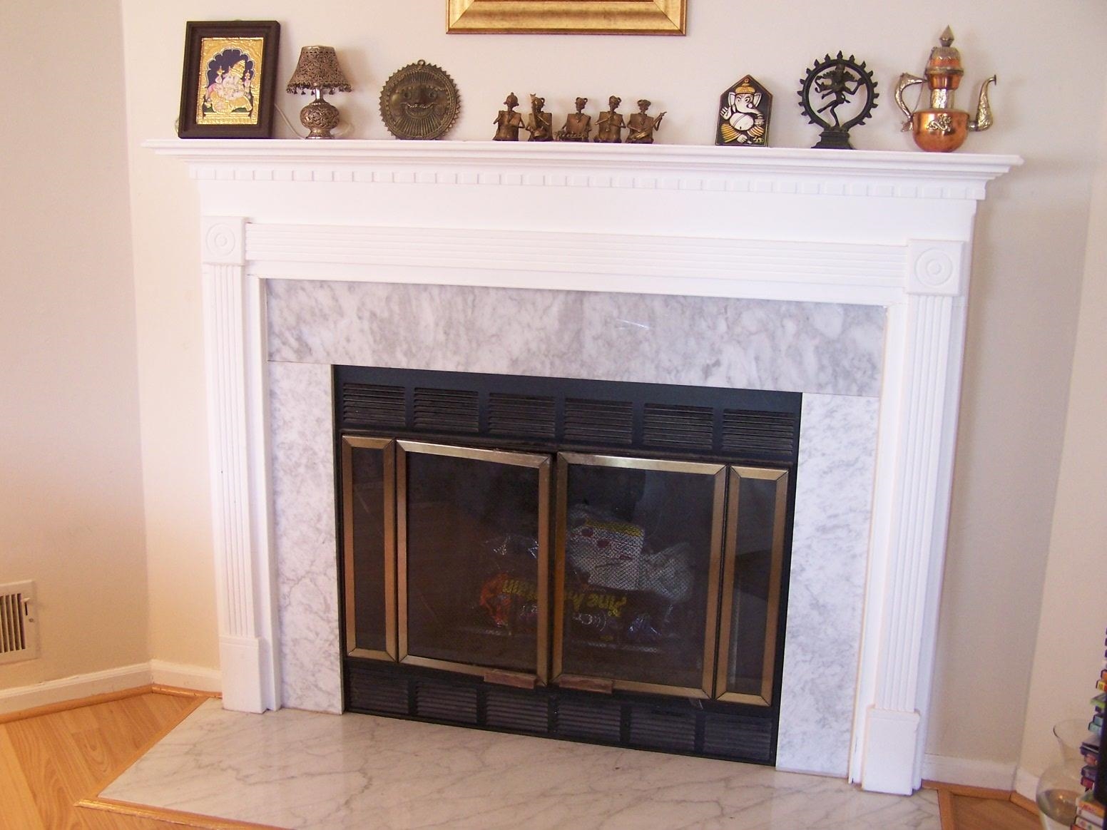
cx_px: 554
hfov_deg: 49.0
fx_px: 1215
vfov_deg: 37.7
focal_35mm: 38
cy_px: 415
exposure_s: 1/10
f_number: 2.8
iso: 140
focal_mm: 6.3
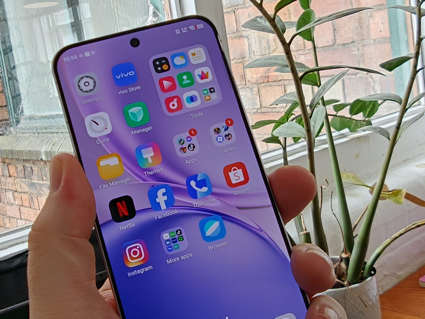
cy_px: 160
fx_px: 577
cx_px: 212
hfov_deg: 40.4
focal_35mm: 47
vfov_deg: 30.9
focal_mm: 2.63
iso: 80
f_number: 2
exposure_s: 1/118
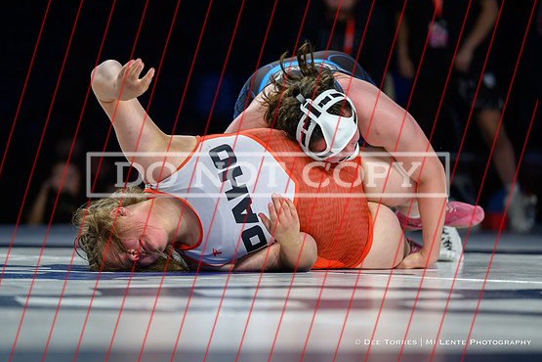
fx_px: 3538
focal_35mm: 235
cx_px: 248
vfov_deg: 5.8
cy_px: 217
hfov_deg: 8.8
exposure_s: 1/800
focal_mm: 185
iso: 1100
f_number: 2.8
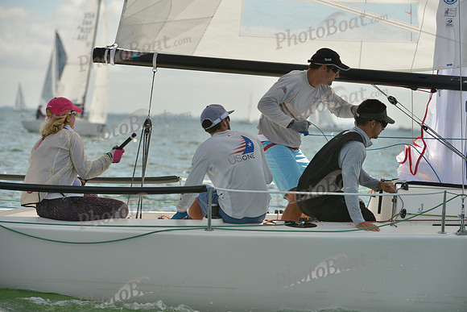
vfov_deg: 6.9
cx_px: 234
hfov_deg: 10.3
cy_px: 156
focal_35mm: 200
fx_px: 2595
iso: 280
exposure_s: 1/1000
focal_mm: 200
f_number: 8
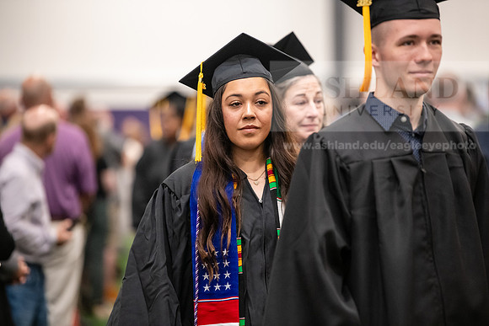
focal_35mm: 185
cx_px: 244
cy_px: 163
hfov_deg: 11.1
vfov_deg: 7.4
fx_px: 2513
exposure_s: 1/200
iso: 3200
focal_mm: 185
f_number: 3.2
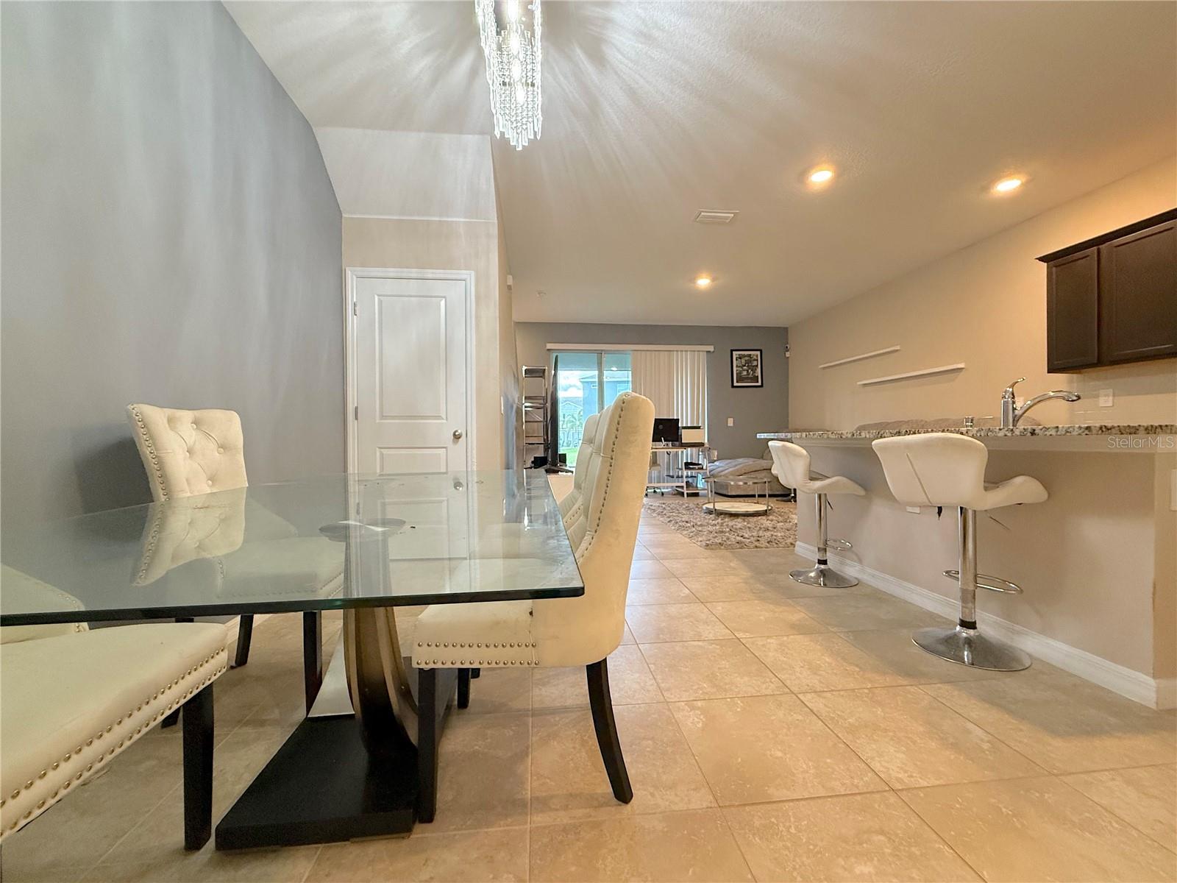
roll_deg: +0.1
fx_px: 476
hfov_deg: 102.1
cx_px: 588
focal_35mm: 14
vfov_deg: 85.7
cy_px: 442
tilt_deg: -1.4
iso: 500
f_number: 2.2
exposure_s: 1/120
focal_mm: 2.22
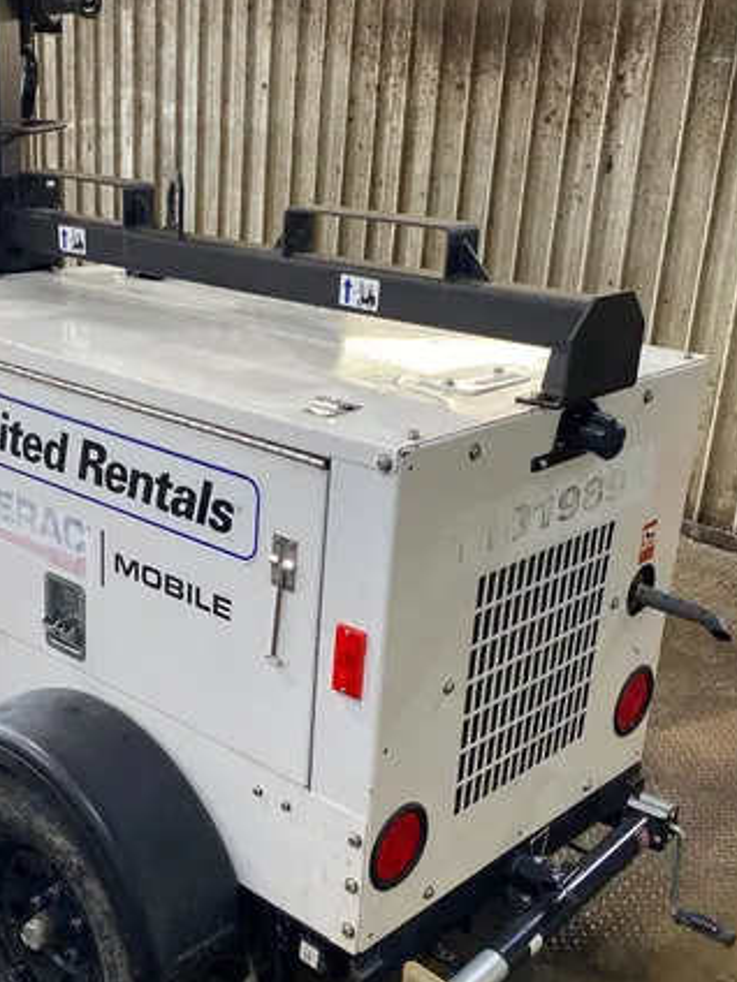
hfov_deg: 31.9
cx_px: 241
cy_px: 578
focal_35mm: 45
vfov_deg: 41.9
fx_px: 1277
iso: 64
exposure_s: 1/60
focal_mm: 4.25
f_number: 1.8
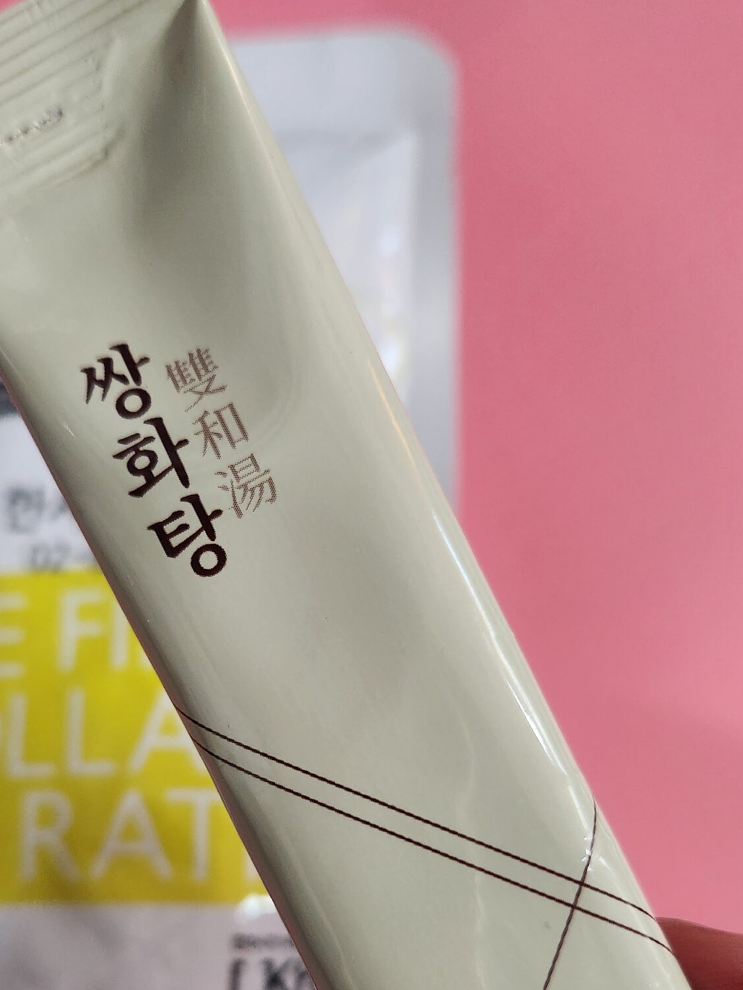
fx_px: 1116
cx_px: 295
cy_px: 708
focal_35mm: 39
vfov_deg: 46.6
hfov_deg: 36.7
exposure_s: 1/120
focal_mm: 5.4
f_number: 1.8
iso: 250
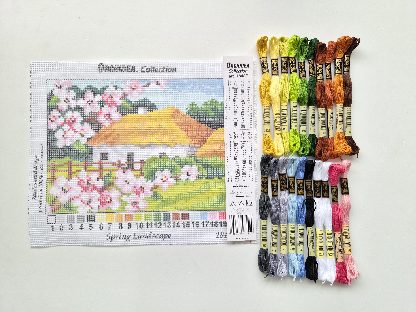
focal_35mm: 23
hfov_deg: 73.9
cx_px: 208
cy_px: 156
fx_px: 276
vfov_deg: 58.9
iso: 125
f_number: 1.8
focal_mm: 5.4
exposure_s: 1/180
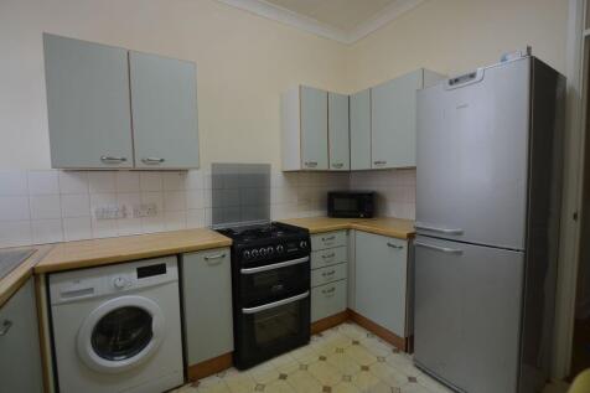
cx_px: 295
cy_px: 196
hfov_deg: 95.0
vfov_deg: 72.0
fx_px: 270
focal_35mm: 16
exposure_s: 1/60
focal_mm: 11
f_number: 4
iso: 450
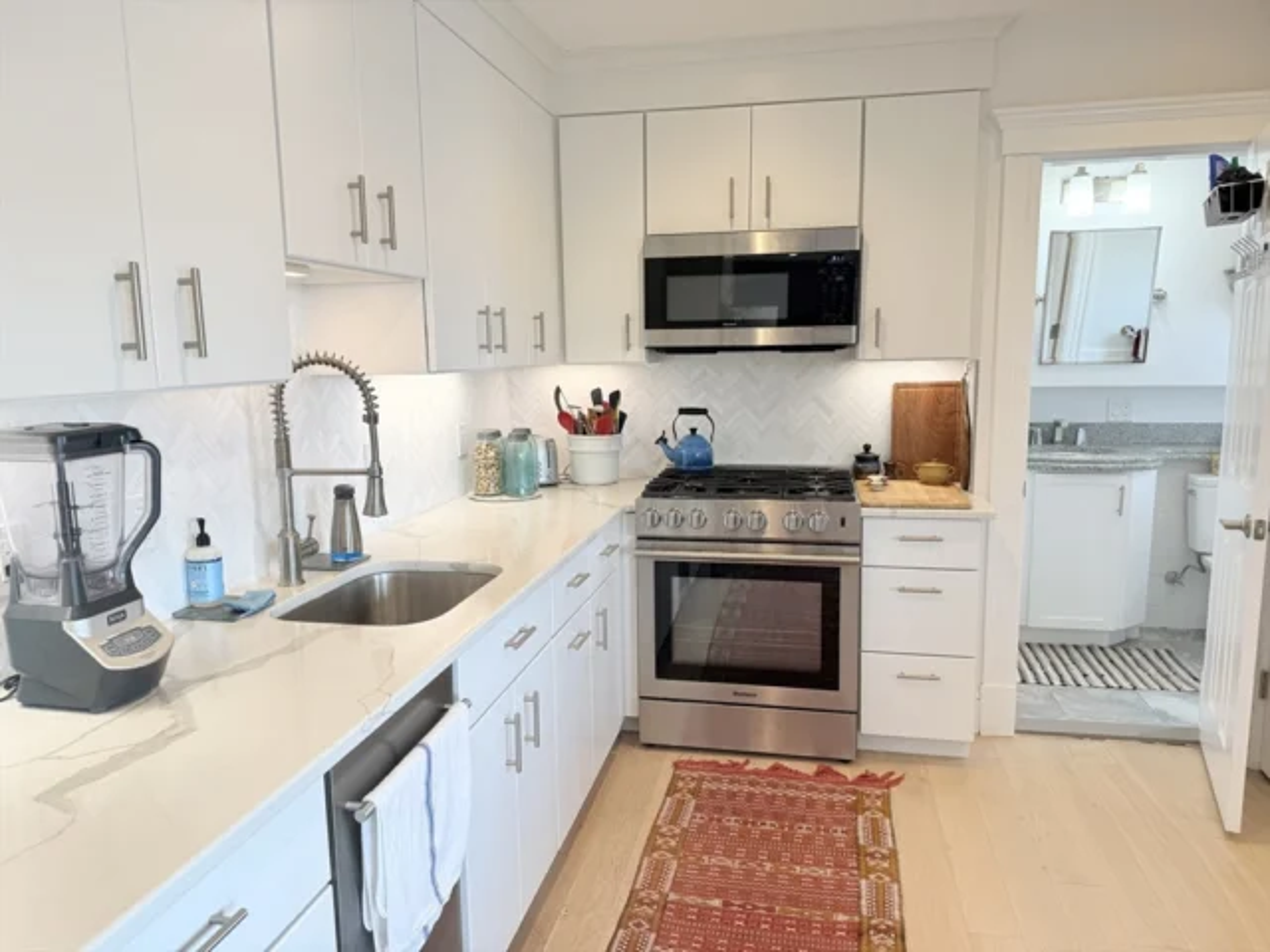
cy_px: 476
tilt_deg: -8.0
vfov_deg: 56.8
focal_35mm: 24
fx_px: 881
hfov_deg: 71.6
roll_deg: +1.0
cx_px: 635
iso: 64
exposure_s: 1/120
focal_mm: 6.76
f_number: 1.78
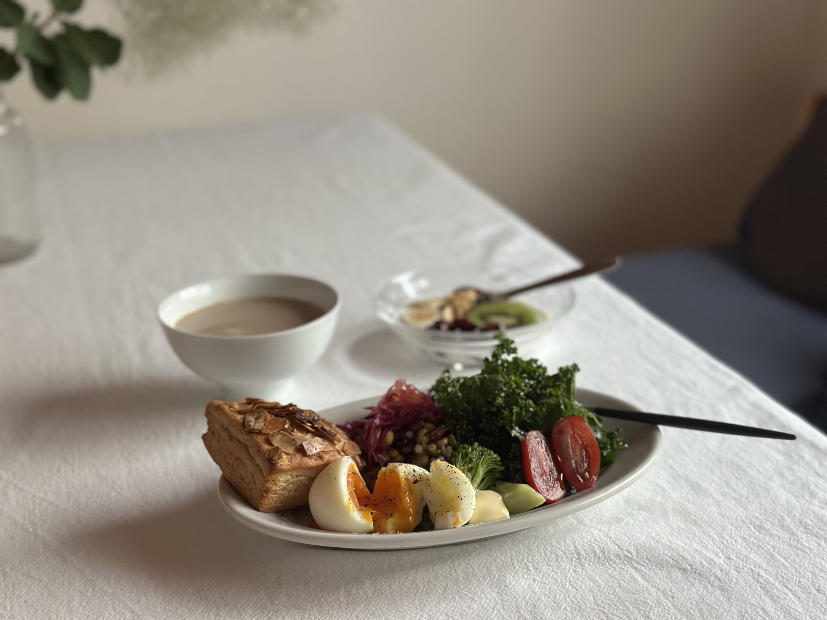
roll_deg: +2.1
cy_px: 310
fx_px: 1147
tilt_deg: -21.4
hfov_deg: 39.7
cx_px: 414
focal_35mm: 48
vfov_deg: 30.3
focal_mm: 6.86
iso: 320
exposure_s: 1/60
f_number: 1.78
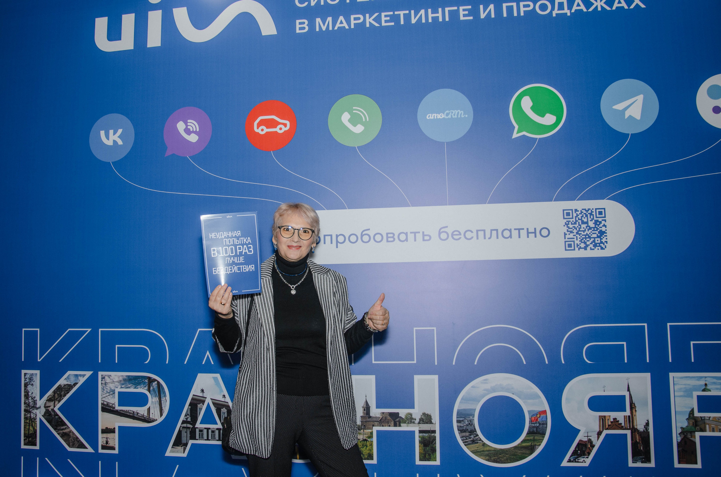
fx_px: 616
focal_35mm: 31
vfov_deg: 42.4
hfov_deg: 60.4
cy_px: 231
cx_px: 309
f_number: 4.5
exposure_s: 1/160
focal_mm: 18
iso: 125
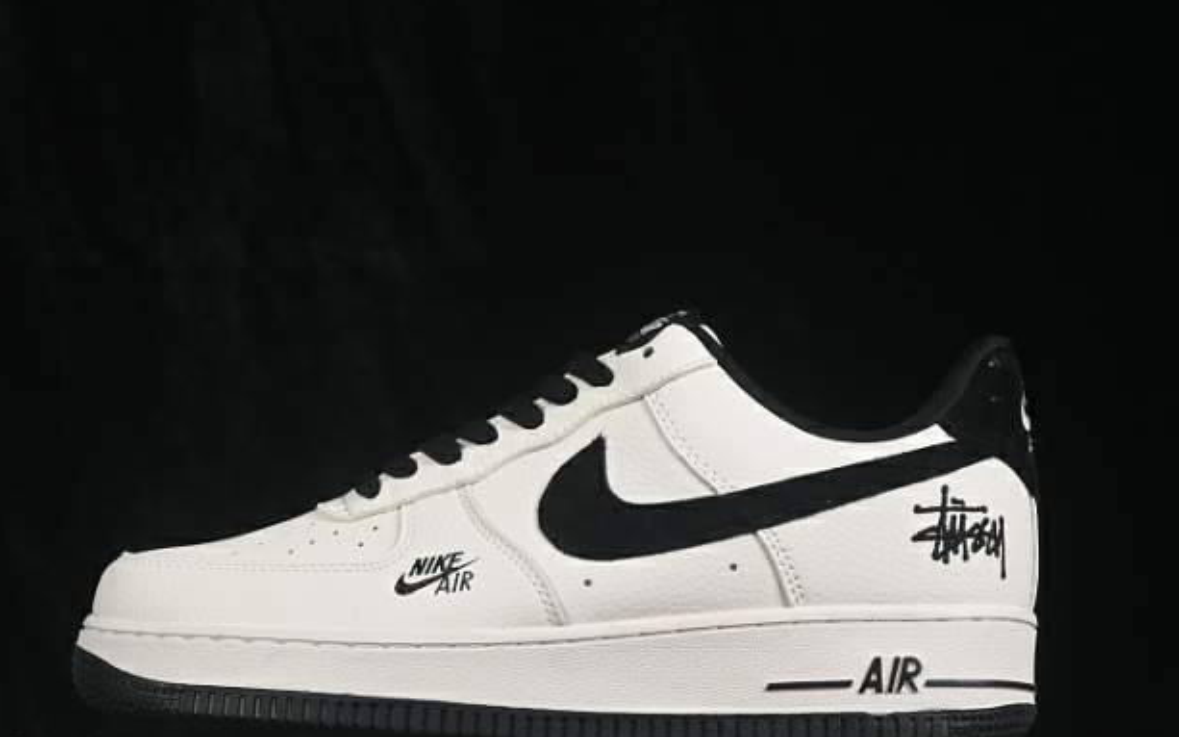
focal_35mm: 91
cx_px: 558
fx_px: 2924
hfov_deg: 22.8
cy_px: 458
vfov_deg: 14.3
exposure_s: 1/80
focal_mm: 50
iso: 160
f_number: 8
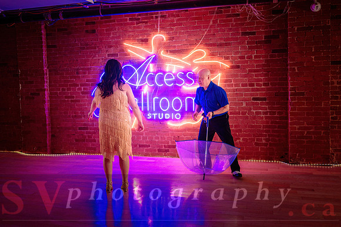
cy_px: 101
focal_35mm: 37
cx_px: 154
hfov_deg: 52.4
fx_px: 346
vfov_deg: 36.3
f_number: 1.4
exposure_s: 1/250
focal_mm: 28
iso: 2500
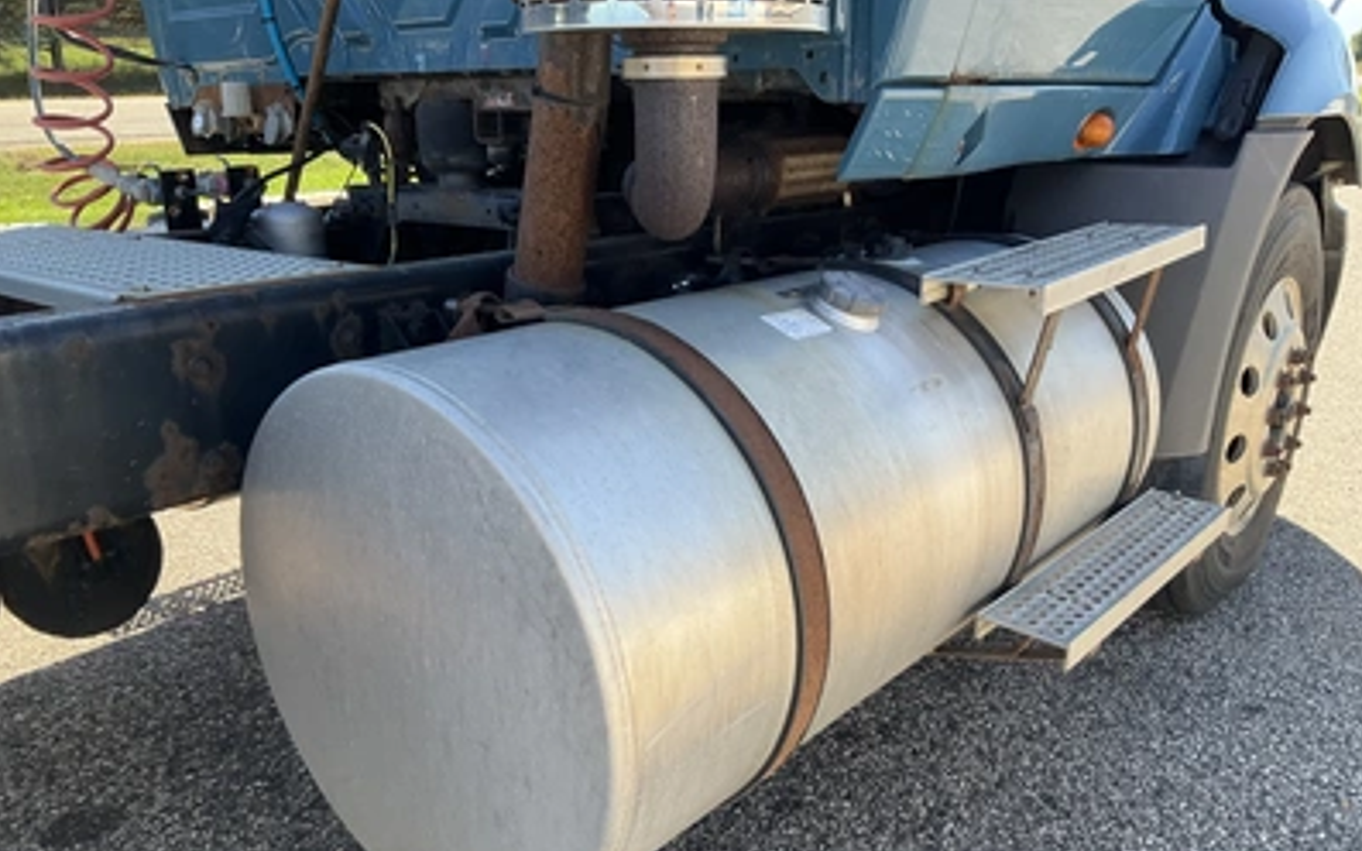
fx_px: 1151
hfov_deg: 61.2
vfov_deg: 40.4
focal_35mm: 31
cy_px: 511
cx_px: 683
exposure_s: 1/318
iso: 25
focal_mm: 3
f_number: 1.8
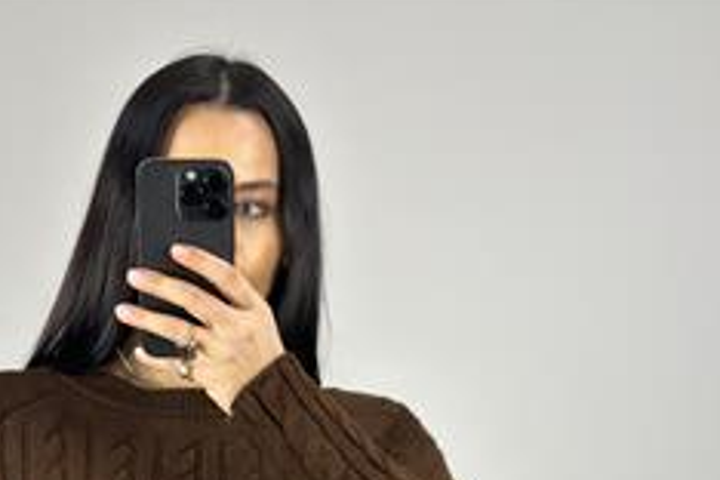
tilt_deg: -26.9
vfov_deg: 14.9
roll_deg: -1.2
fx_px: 1760
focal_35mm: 88
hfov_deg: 23.1
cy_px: 617
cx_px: 317
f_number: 1.78
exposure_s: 1/50
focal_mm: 6.86
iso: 80
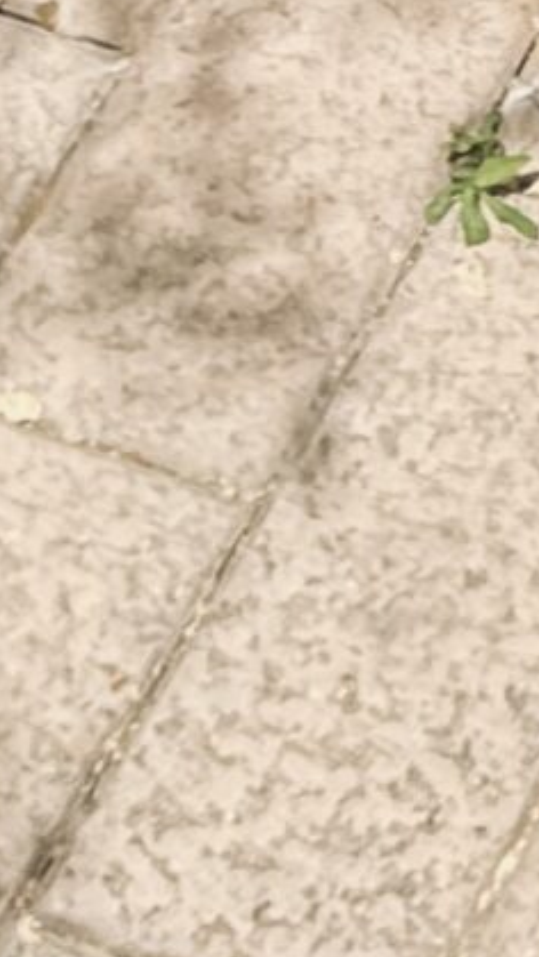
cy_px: -1375
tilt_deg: -41.8
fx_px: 3376
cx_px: 1035
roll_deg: +2.4
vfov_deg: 12.5
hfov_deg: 8.7
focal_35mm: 133
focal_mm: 5.1
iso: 32
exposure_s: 1/5376
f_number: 1.6
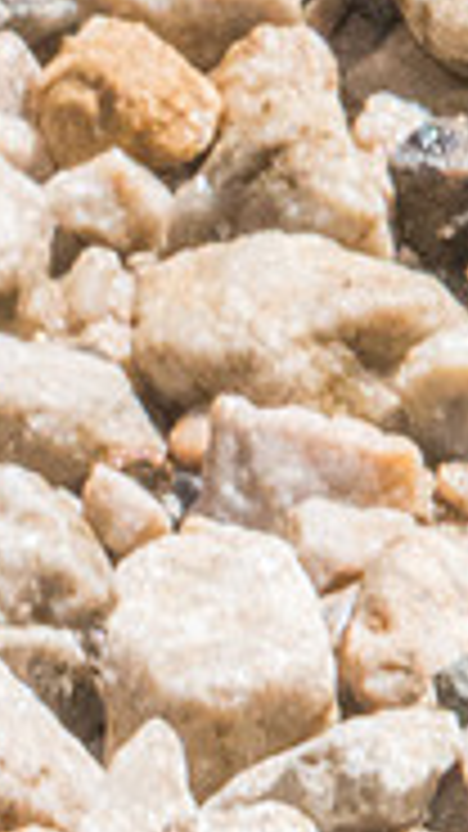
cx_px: -432
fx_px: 86233
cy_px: 719
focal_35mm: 3907
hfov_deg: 0.3
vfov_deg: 0.6
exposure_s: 1/250
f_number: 29
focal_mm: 400
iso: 800
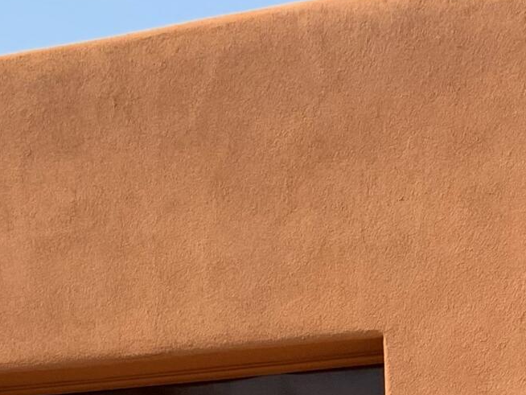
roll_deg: +3.0
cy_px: 842
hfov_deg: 14.8
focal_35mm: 133
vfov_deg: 10.1
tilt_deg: -5.5
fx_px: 2022
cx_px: 123
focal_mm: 3
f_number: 1.8
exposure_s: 1/1377
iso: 16
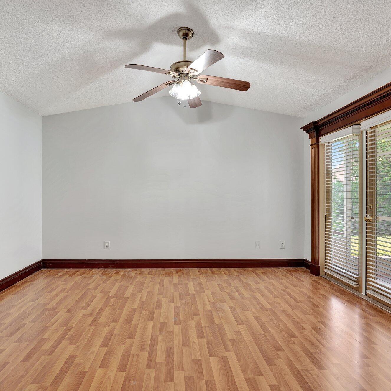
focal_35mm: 21
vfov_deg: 72.1
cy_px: 201
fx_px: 268
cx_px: 179
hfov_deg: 72.0
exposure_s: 1/2.5
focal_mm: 16
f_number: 5.6
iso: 100
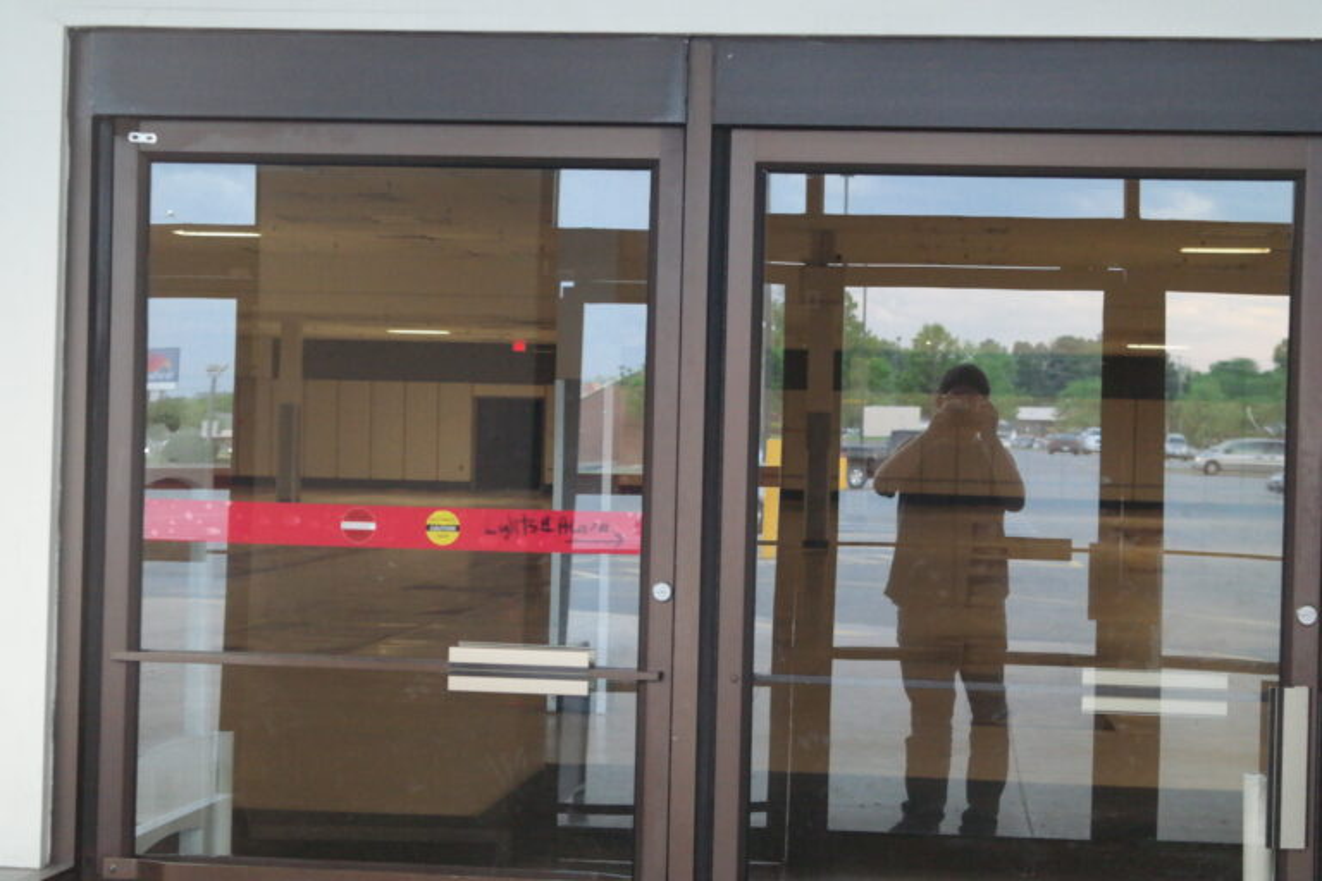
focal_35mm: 77
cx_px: 661
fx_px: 2827
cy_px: 440
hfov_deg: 26.3
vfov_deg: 17.7
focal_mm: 50
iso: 3200
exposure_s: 1/60
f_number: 5.6
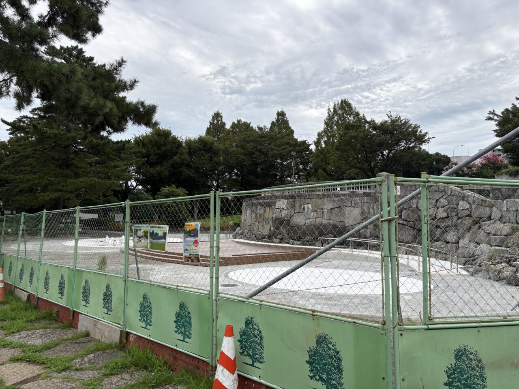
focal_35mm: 26
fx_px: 390
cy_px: 194
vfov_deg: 53.1
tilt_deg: +3.2
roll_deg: -1.4
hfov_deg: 67.3
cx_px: 260
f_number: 1.6
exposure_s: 1/3279
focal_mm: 5.96
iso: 50
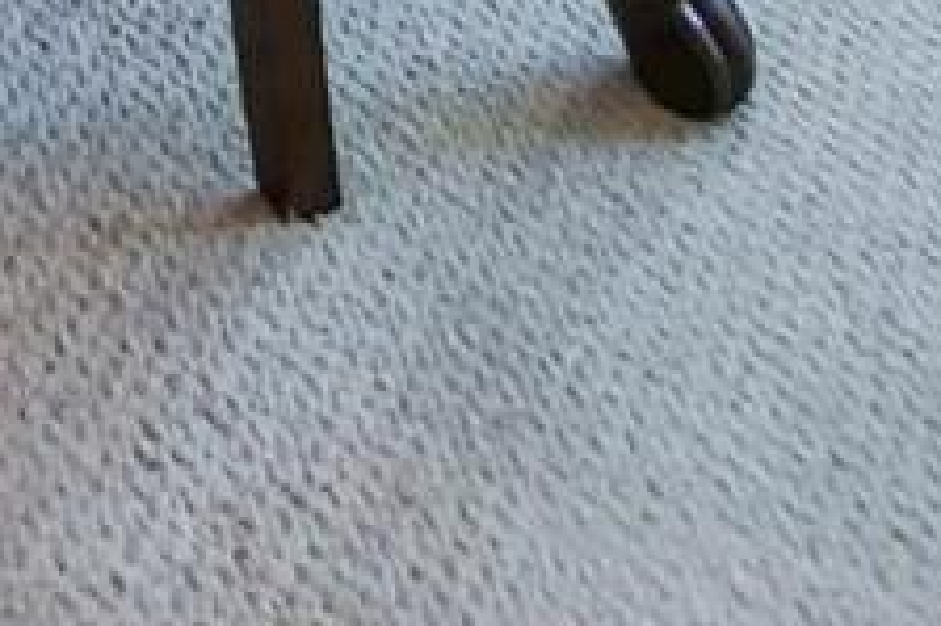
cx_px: -546
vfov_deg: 8.1
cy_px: -1863
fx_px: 2716
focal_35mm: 104
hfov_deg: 17.3
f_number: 4
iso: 640
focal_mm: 7
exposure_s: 1/60
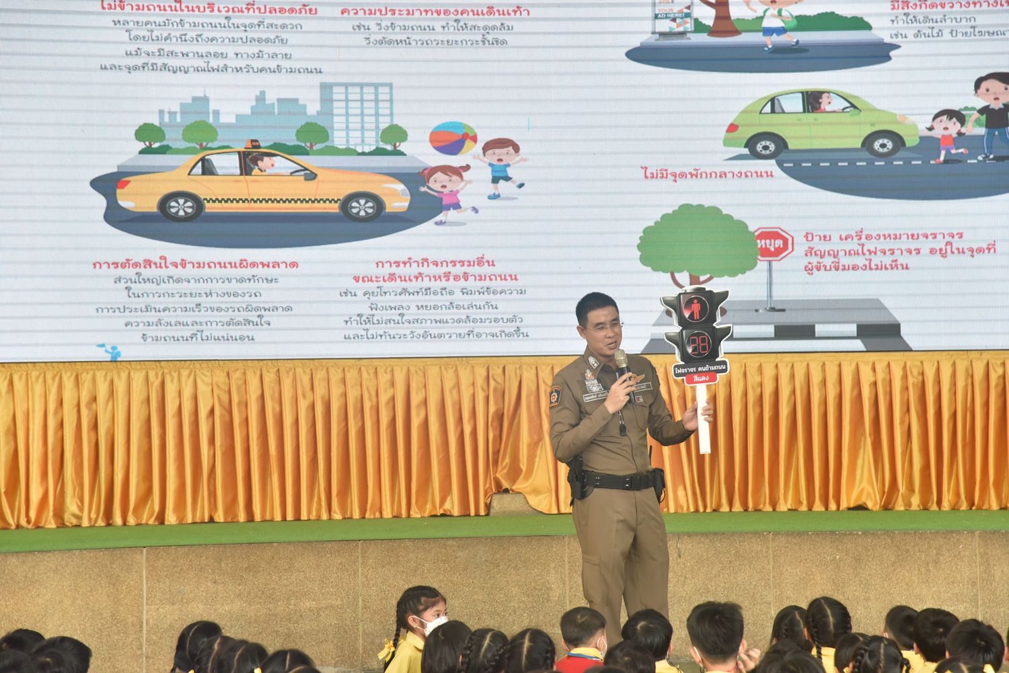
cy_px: 336
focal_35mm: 120
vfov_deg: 11.4
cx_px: 504
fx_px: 3364
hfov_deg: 17.1
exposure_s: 1/250
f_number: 4.5
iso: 1600
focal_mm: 120
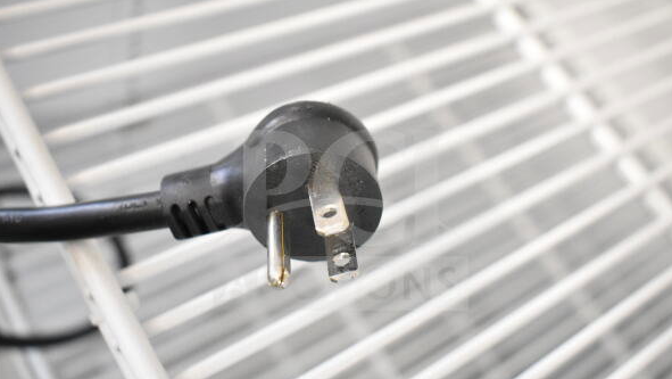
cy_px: 220
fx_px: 723
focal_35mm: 41
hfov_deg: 49.9
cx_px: 340
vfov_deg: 29.3
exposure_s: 1/40
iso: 5000
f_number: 4
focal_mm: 25
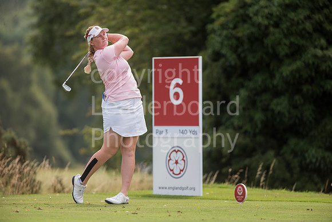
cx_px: 166
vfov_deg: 4.6
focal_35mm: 300
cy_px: 111
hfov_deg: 6.9
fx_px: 2767
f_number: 4
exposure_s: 1/2500
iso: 400
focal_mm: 300
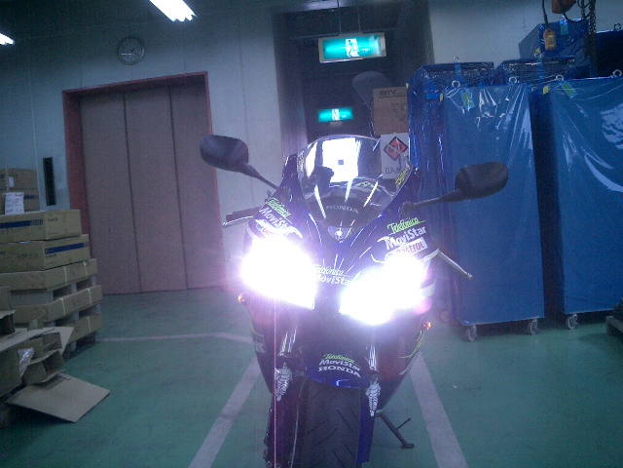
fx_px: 630
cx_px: 312
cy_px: 234
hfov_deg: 52.6
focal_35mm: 35
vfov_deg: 40.7
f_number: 4.2
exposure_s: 1/50
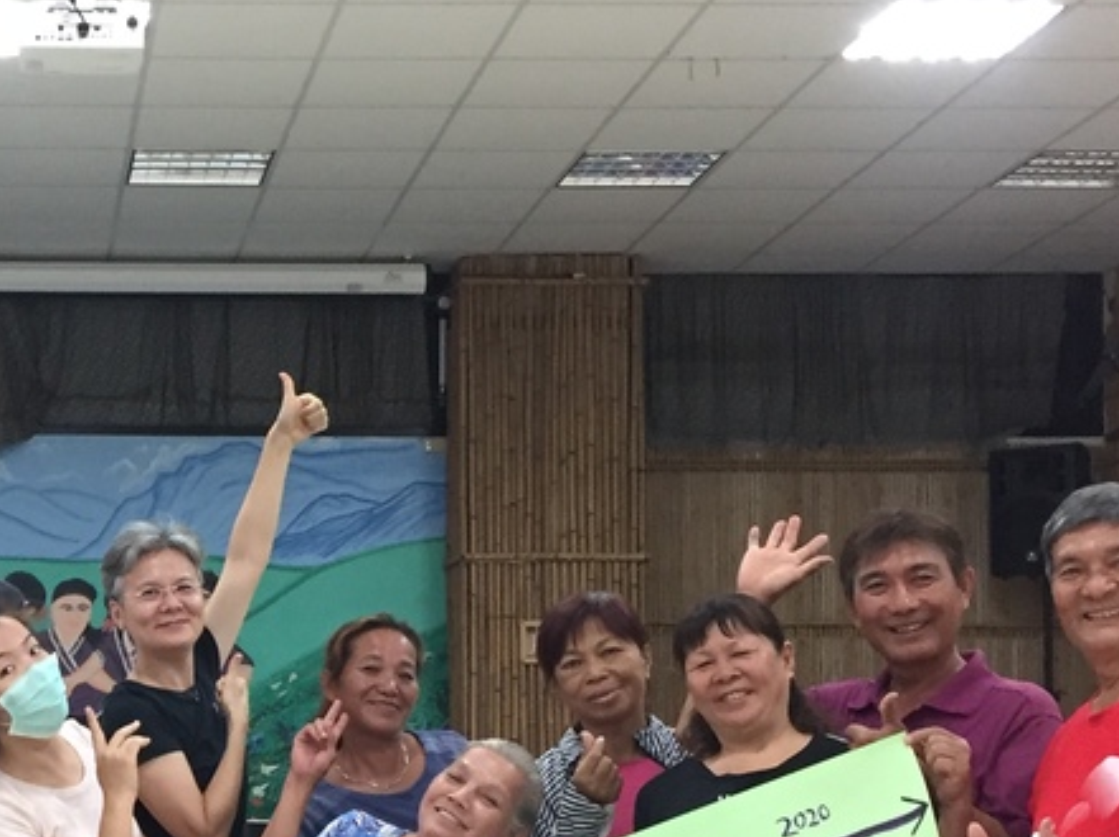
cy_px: 758
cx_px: -25
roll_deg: -1.5
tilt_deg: +0.6
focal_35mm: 79
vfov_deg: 18.3
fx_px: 2552
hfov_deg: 23.6
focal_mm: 4.15
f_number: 2.2
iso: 160
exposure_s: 1/30
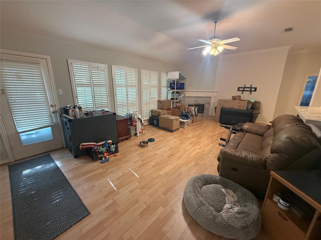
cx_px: 160
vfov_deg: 85.7
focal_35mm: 14
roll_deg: -1.6
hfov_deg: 102.1
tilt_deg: -13.6
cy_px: 120
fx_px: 130
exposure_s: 1/60
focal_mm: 2.22
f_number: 2.2
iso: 500
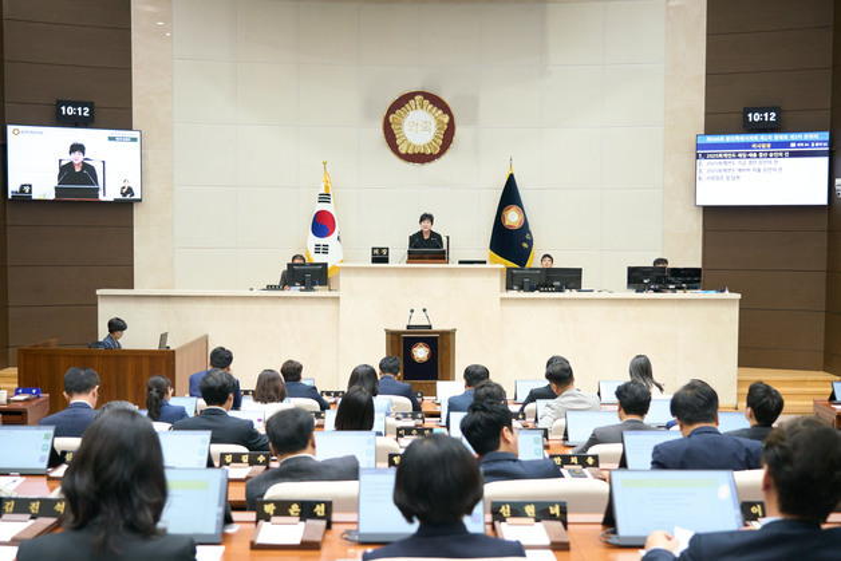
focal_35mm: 41
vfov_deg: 32.6
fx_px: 958
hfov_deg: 47.4
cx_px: 420
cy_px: 280
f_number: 4
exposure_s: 1/250
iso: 3200
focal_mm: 41
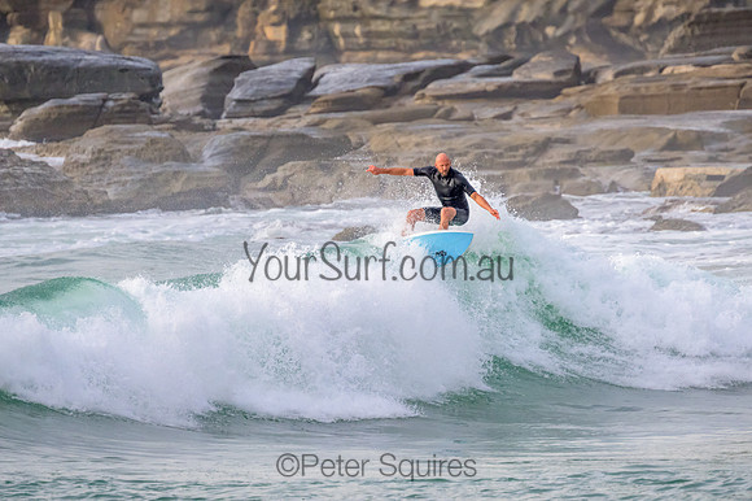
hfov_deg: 3.4
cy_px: 250
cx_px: 376
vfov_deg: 2.3
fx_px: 12526
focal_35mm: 600
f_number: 5.6
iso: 800
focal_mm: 400
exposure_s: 1/2500
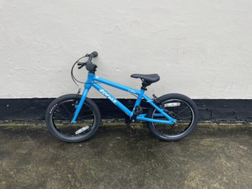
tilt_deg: -20.3
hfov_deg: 67.3
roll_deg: +0.0
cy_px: 94
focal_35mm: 26
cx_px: 126
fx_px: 189
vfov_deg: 53.1
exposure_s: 1/121
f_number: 1.6
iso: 32
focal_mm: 4.2
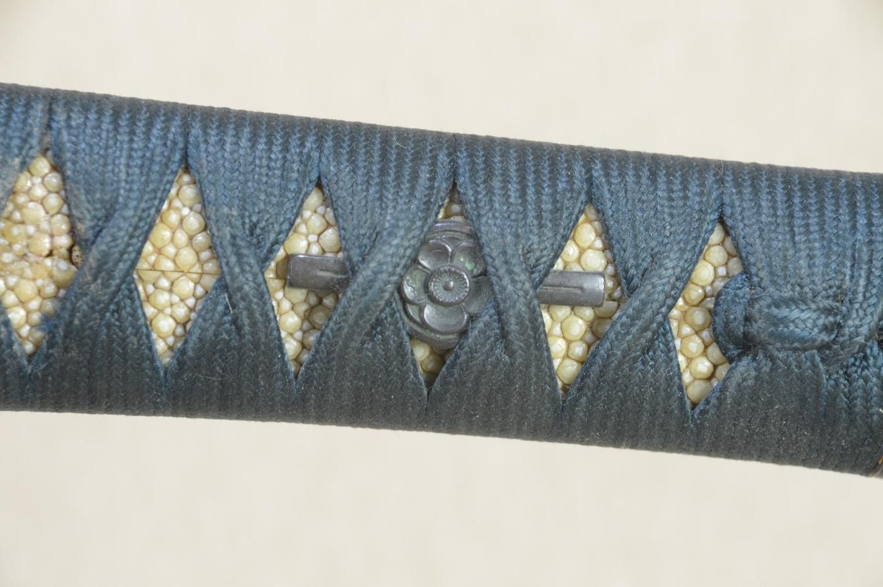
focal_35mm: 202
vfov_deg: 6.8
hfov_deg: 10.2
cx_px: 442
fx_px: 4963
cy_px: 294
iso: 400
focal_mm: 135
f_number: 11
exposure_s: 1/1.6
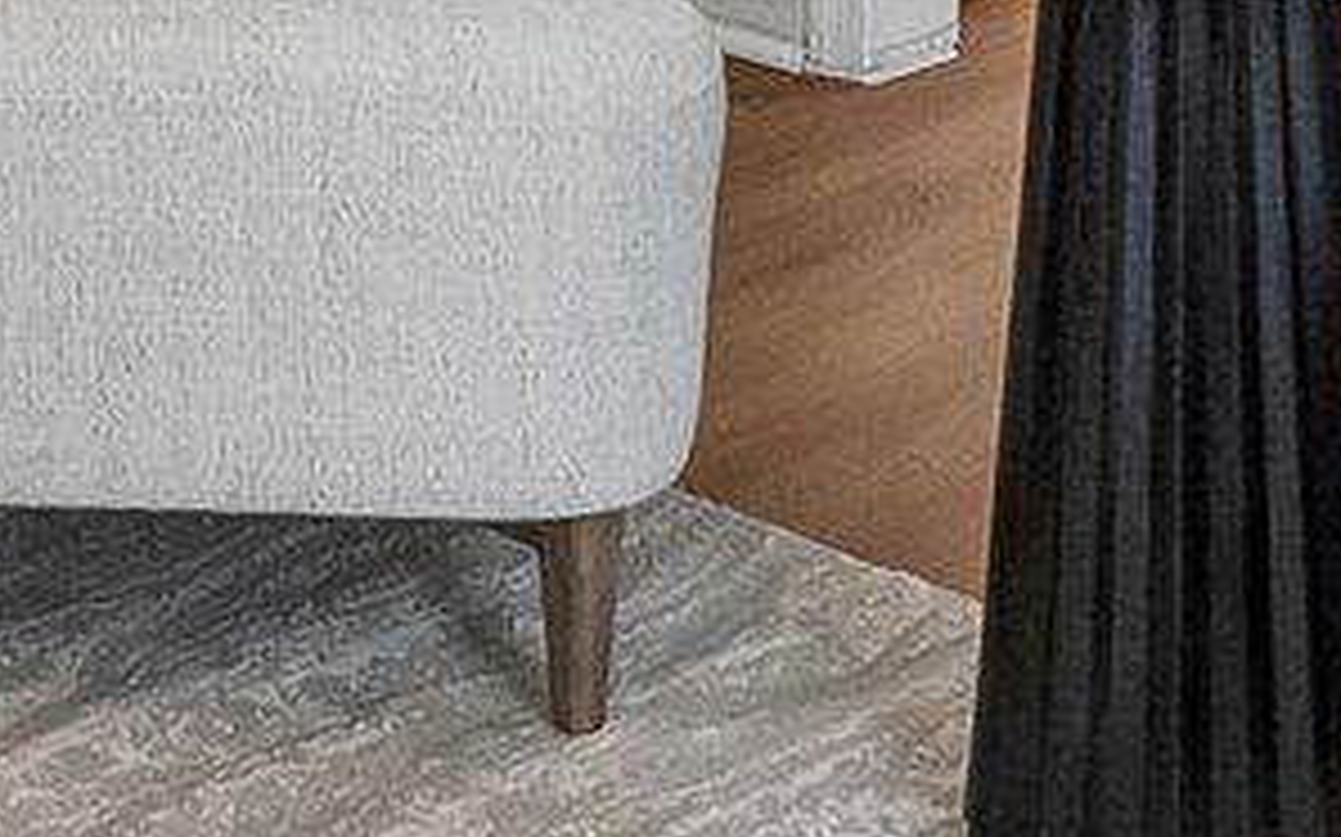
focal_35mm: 105
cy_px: -1051
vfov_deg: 10.9
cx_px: -130
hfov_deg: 19.0
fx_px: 3836
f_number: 5.6
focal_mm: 10
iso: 400
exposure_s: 1/125
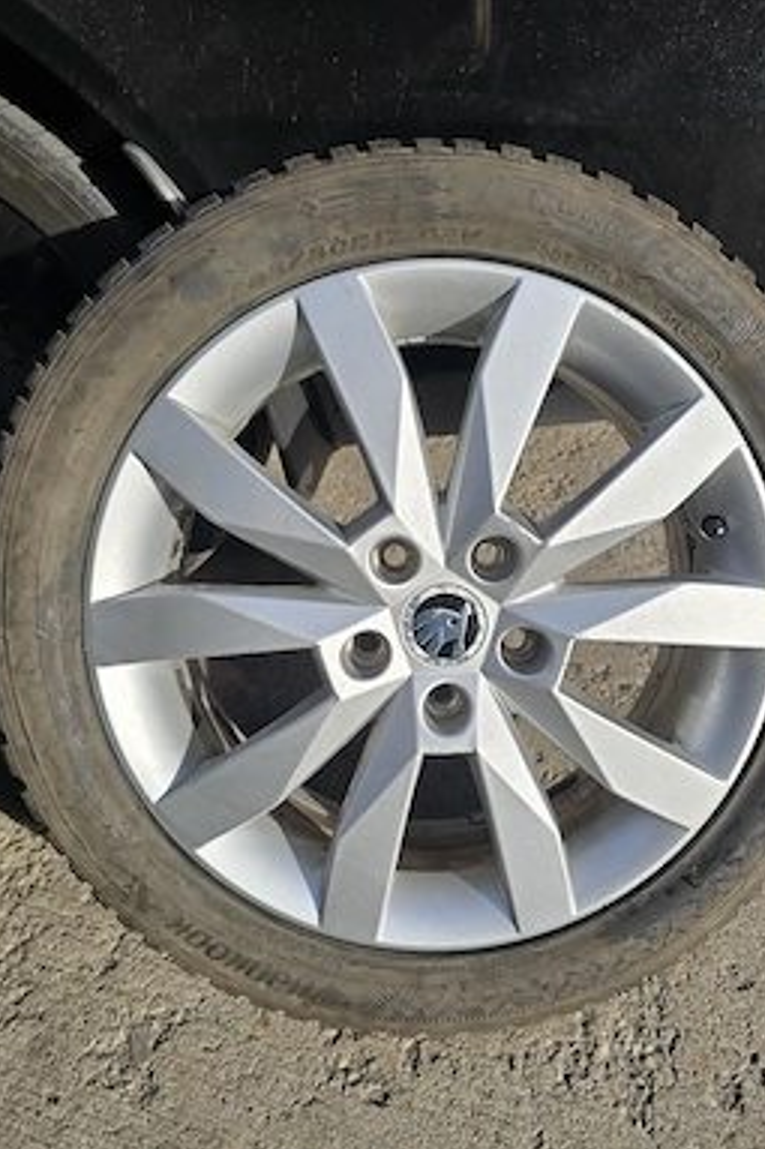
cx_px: 435
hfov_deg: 51.1
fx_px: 798
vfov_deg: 71.5
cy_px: 597
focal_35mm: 25
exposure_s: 1/1429
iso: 12
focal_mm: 6.3
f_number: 1.7
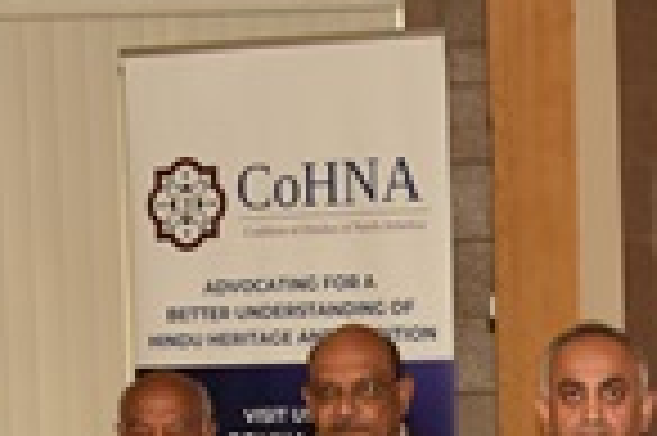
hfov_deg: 10.4
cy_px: 697
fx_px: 3591
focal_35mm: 197
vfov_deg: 6.8
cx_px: 495
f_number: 5.6
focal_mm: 32
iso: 400
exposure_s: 1/60
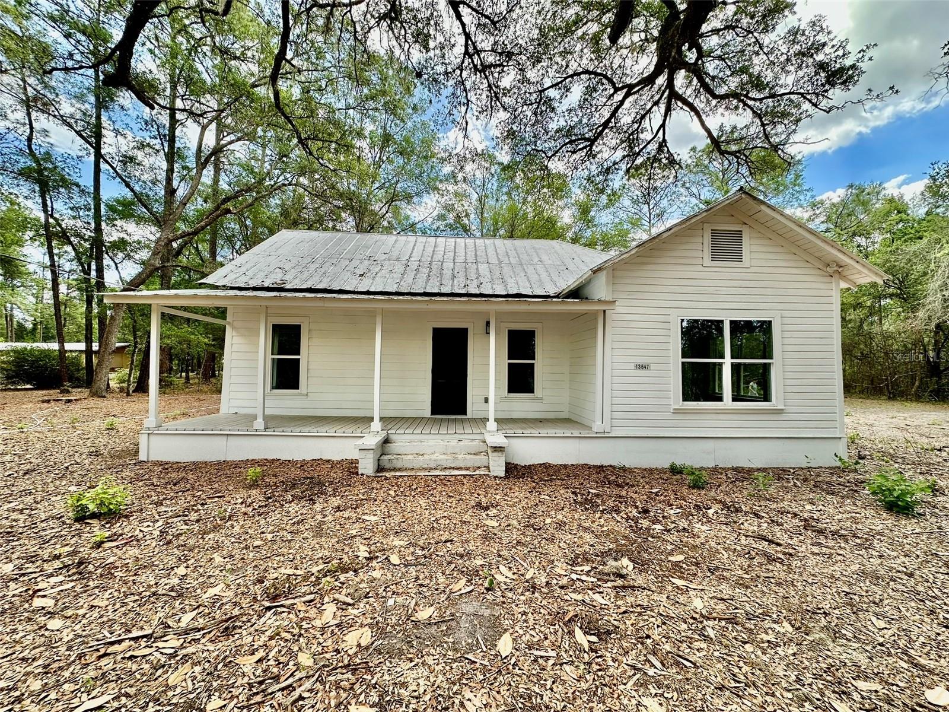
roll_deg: -0.3
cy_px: 356
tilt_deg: +1.8
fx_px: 384
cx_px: 474
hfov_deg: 102.1
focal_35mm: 14
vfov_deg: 85.7
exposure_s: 1/485
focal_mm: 2.22
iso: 40
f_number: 2.2
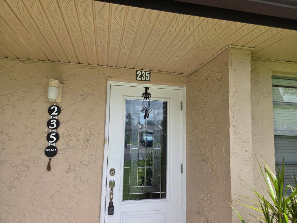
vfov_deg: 58.9
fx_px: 197
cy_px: 112
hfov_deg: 73.9
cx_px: 148
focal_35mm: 23
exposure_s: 1/2410
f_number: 1.8
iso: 80
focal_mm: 5.4
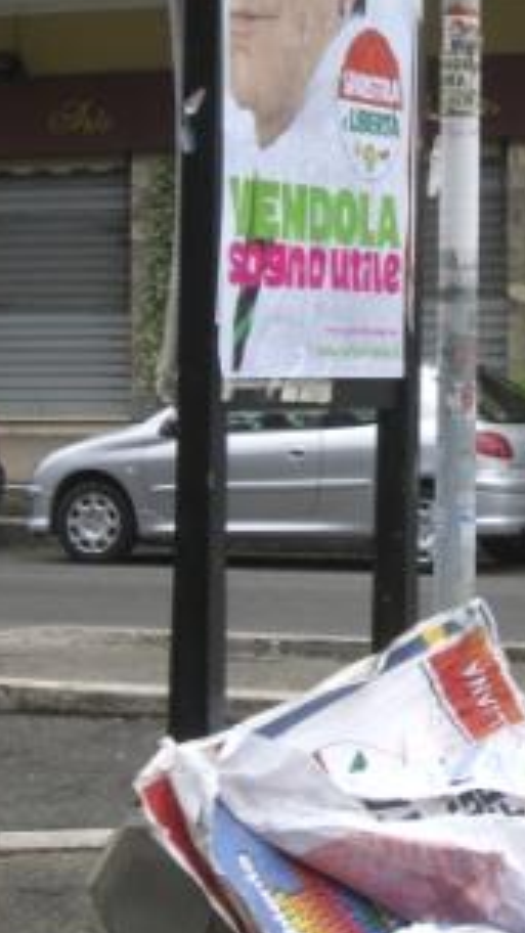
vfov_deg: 16.9
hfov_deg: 9.5
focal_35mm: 127
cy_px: 381
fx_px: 3143
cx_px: 476
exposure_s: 1/200
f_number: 4.1
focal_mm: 12.8
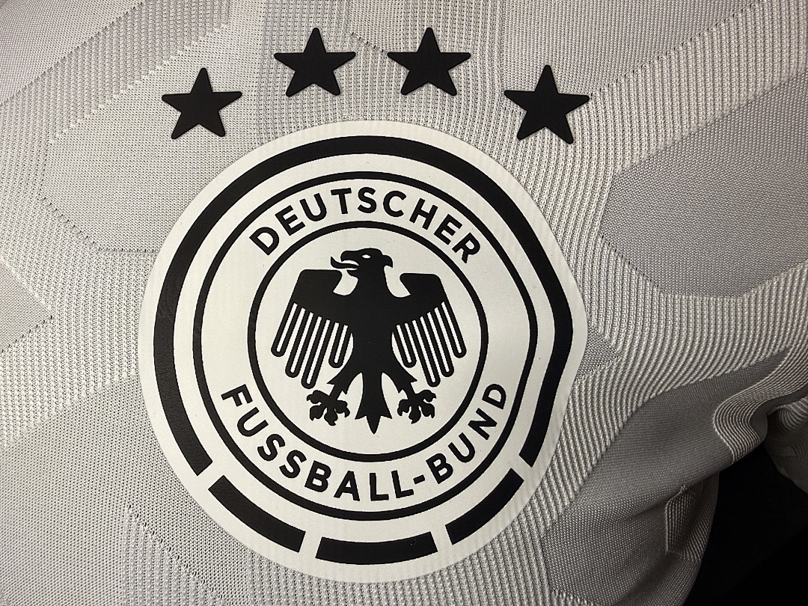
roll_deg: +7.8
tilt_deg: -14.1
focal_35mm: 24
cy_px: 303
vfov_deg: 56.8
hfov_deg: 71.6
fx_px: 560
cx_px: 404
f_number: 2.2
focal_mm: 2.22
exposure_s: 1/163
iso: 40
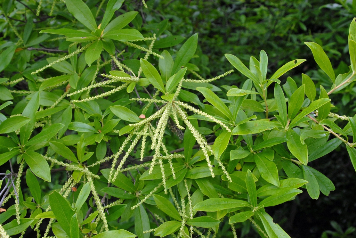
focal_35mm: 48
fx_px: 475
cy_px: 119
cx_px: 178
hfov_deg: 41.1
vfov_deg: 28.1
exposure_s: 1/200
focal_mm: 32
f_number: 7.1
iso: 400
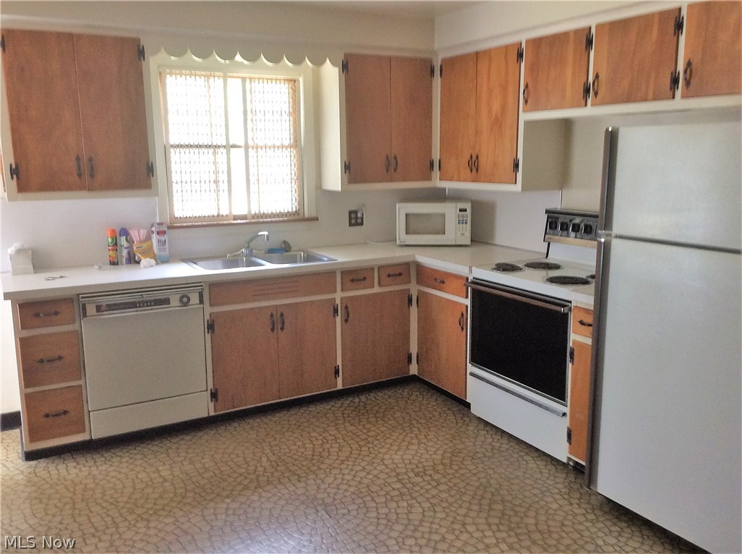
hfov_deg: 56.9
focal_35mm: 32
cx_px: 371
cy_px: 277
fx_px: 685
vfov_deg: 44.0
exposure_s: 1/24
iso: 80
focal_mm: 3.3
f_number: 2.4
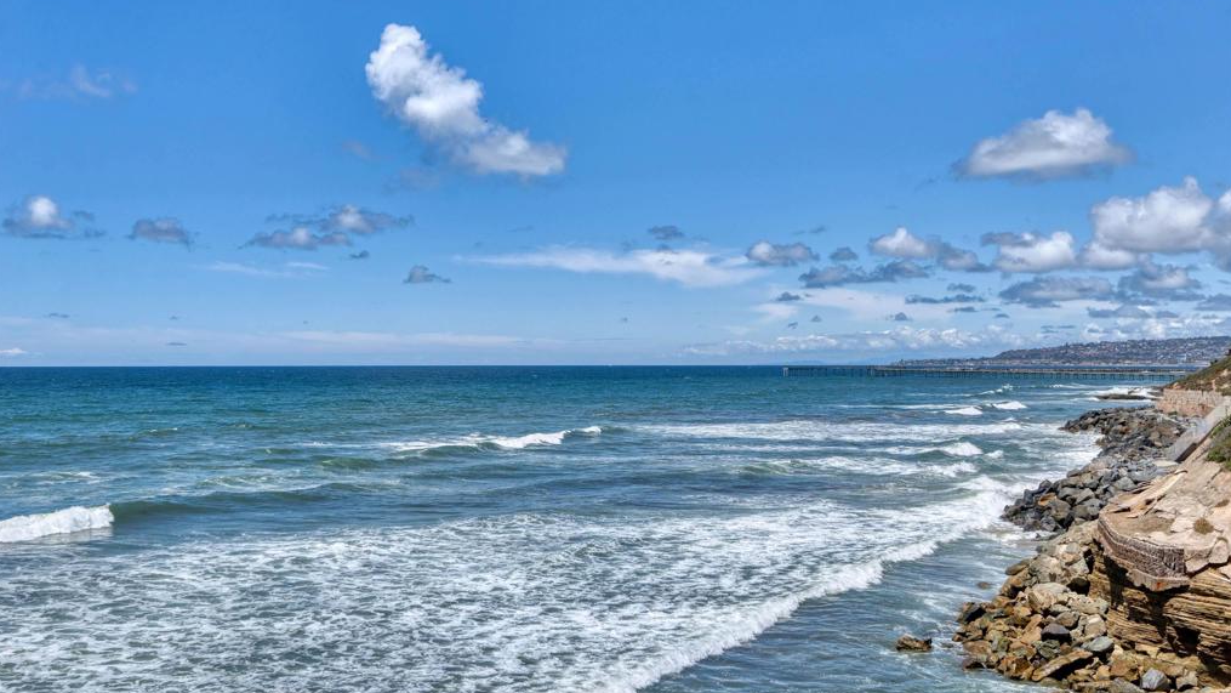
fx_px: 1208
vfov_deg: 32.0
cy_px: 356
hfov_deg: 54.0
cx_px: 614
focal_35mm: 37
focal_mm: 35
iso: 100
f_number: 5.6
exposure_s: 1/800
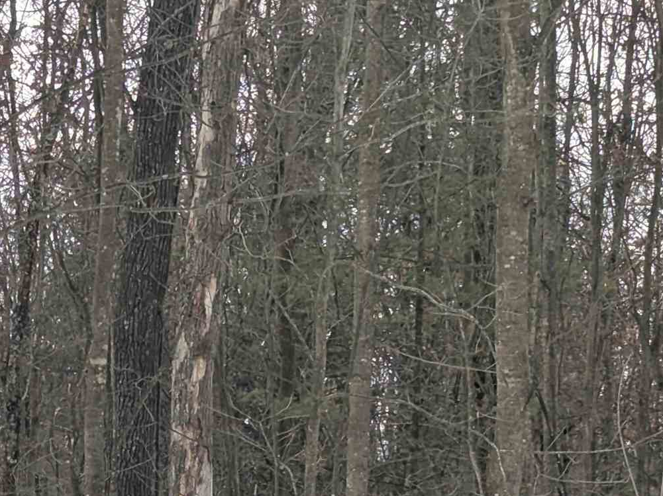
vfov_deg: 10.0
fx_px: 2814
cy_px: 546
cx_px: -37
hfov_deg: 13.2
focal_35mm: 147
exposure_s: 1/325
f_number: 1.85
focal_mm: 6.81
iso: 48
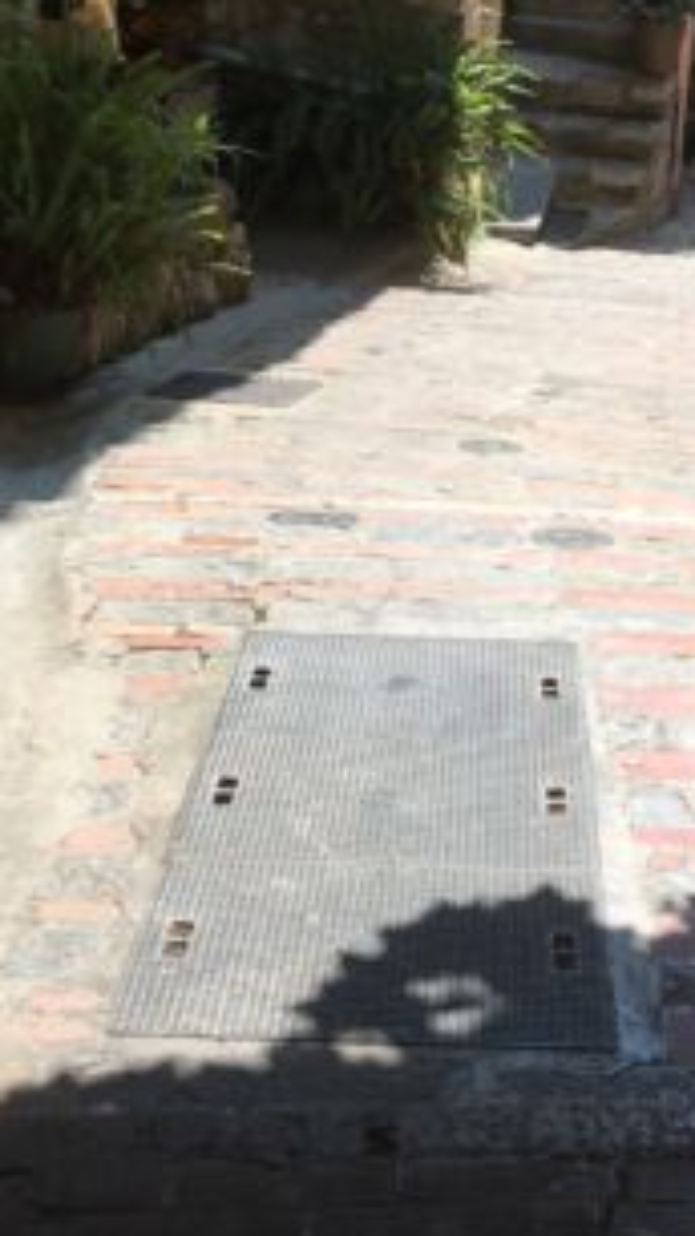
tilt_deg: -16.1
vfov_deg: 31.0
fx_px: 2163
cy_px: 222
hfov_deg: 18.2
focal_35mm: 66
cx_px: 420
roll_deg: -2.9
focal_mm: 4.15
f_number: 2.2
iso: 25
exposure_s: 1/974
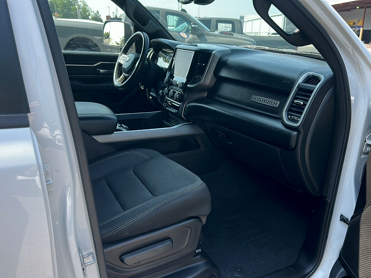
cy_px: 139
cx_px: 186
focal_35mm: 25
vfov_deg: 54.9
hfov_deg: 69.4
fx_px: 268
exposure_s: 1/527
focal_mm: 6.86
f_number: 1.78
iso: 80
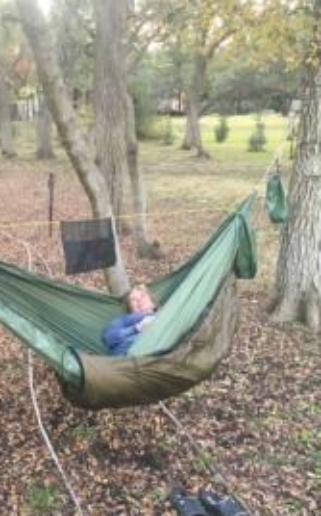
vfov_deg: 47.2
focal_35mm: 42
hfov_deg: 29.5
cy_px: 262
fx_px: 589
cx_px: 48
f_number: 2.2
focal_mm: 4.15
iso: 64
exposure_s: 1/30
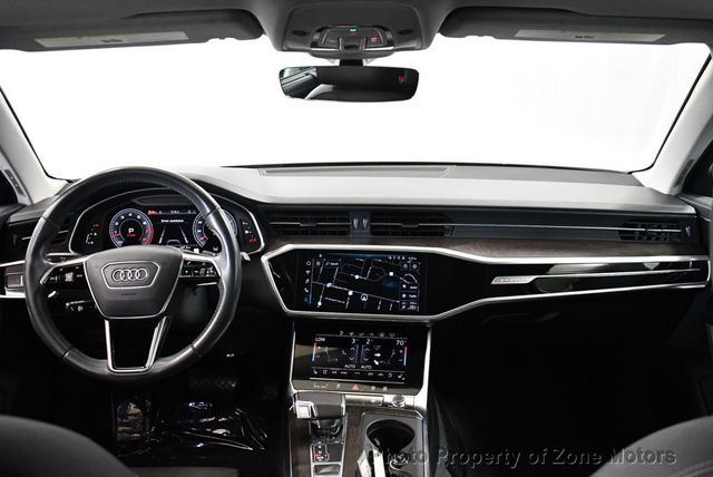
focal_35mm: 36
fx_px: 714
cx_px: 356
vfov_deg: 36.9
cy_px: 238
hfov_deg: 53.1
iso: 3200
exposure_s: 1/100
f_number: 3.5
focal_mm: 18
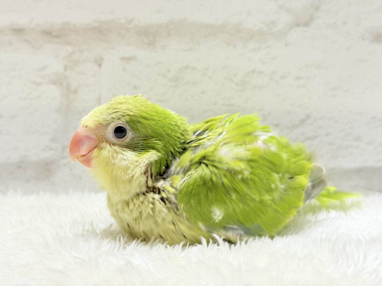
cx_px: 191
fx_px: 574
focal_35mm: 52
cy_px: 143
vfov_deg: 28.0
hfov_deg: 36.8
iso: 64
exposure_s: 1/50
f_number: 1.6
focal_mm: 5.96
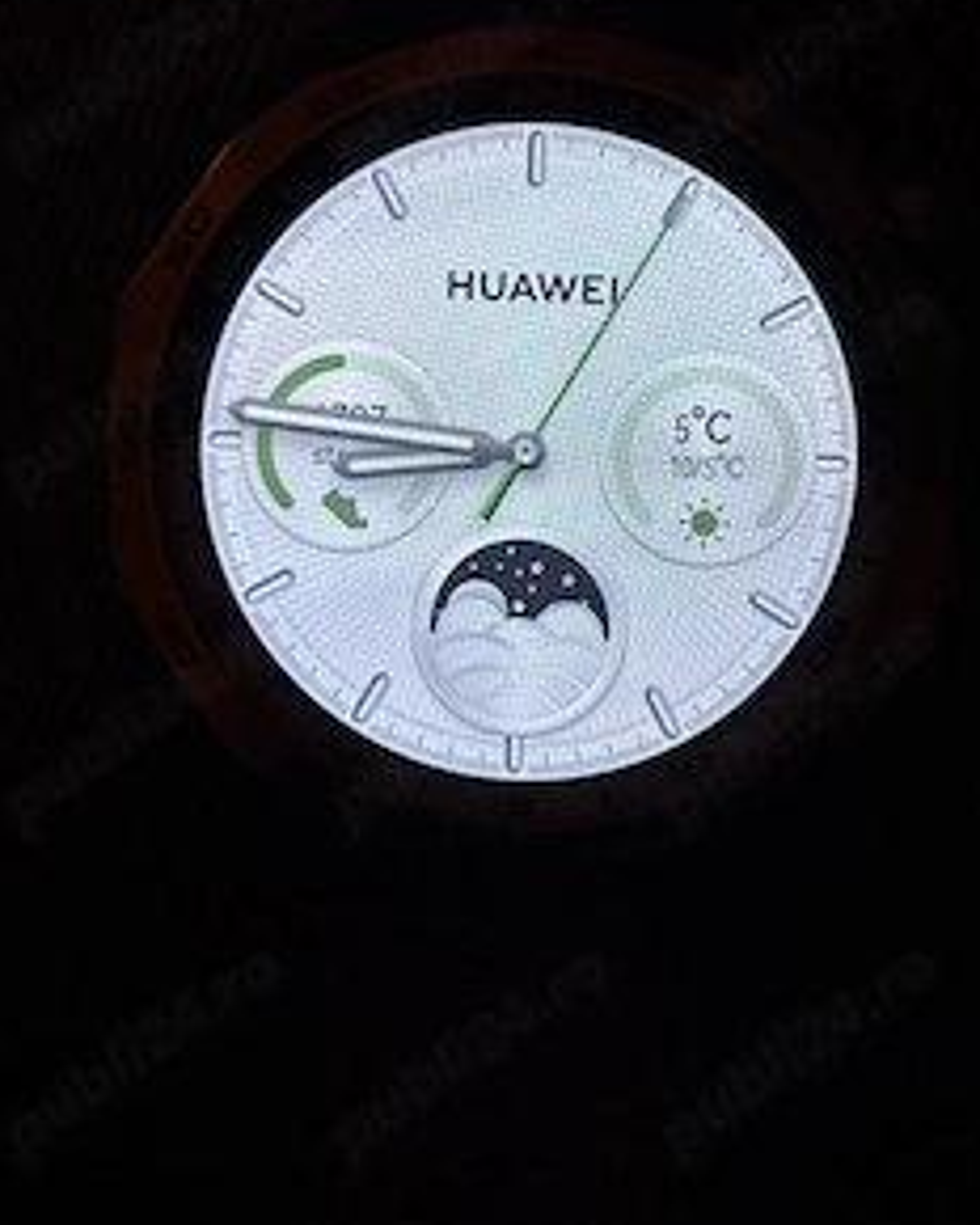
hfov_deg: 21.8
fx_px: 2538
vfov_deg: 27.0
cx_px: 553
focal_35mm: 70
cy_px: 444
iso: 200
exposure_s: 1/40
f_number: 1.6
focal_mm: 5.96
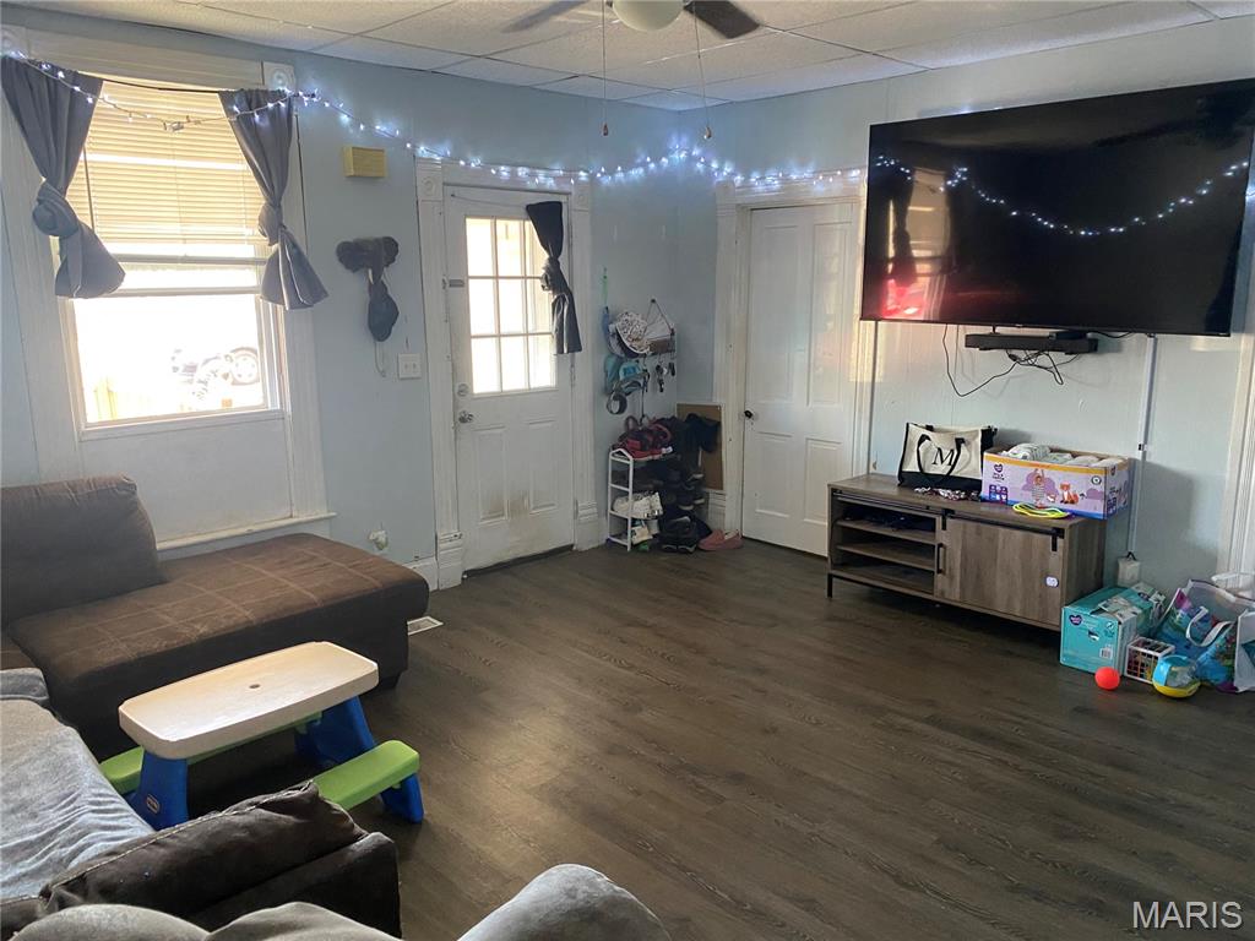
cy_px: 470
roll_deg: +0.3
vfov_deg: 53.1
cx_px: 628
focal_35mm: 26
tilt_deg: -11.1
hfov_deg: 67.3
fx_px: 943
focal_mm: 4.25
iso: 400
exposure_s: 1/40
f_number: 1.8
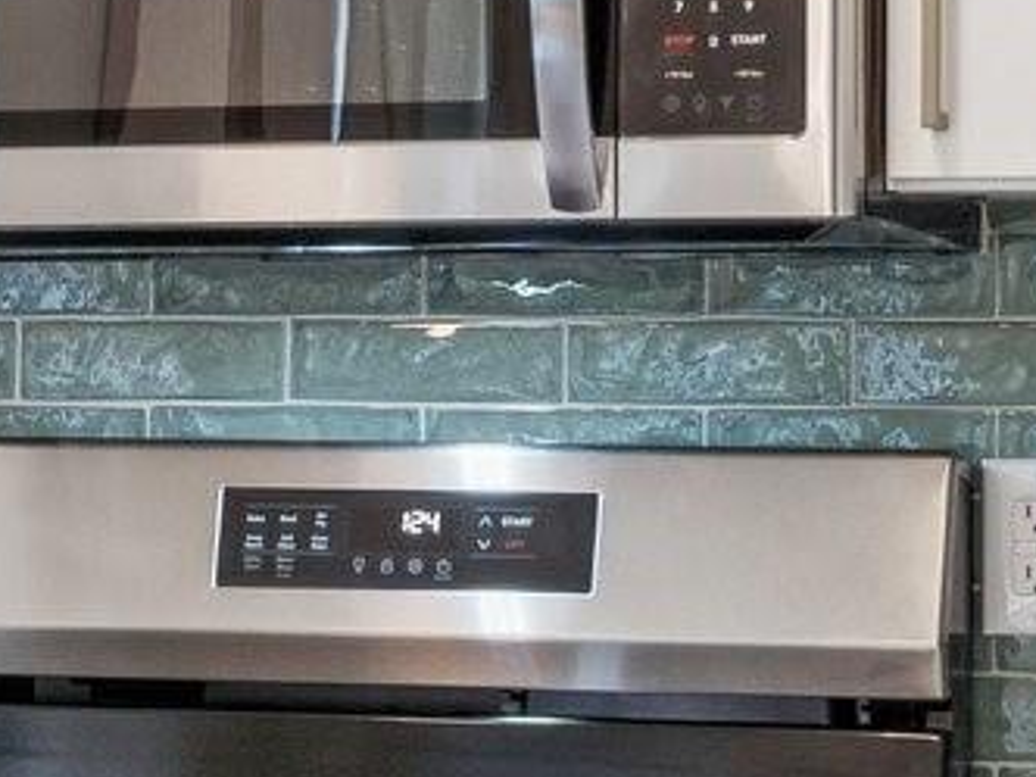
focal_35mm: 273
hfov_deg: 6.6
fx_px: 8170
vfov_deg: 5.4
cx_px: -1966
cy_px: 335
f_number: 7.1
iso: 160
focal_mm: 46
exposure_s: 1/25
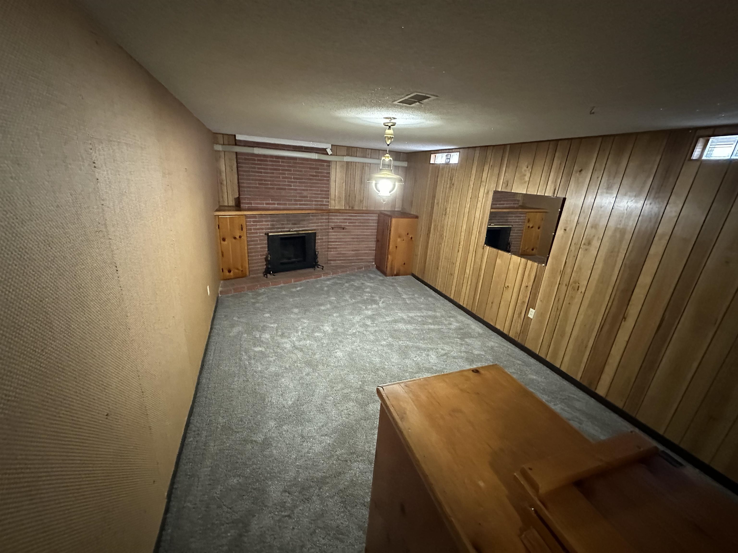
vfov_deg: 85.7
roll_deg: -4.1
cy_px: 276
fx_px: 298
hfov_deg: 102.1
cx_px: 369
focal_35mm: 14
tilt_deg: -18.8
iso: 1250
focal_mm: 2.22
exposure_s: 1/40
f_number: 2.2
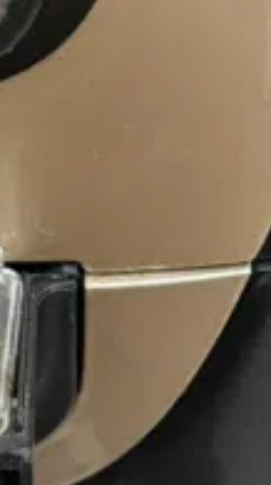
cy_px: -80
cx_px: -25
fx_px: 1104
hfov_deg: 13.7
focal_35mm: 86
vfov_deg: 23.0
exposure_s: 1/50
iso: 400
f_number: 1.78
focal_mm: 6.76
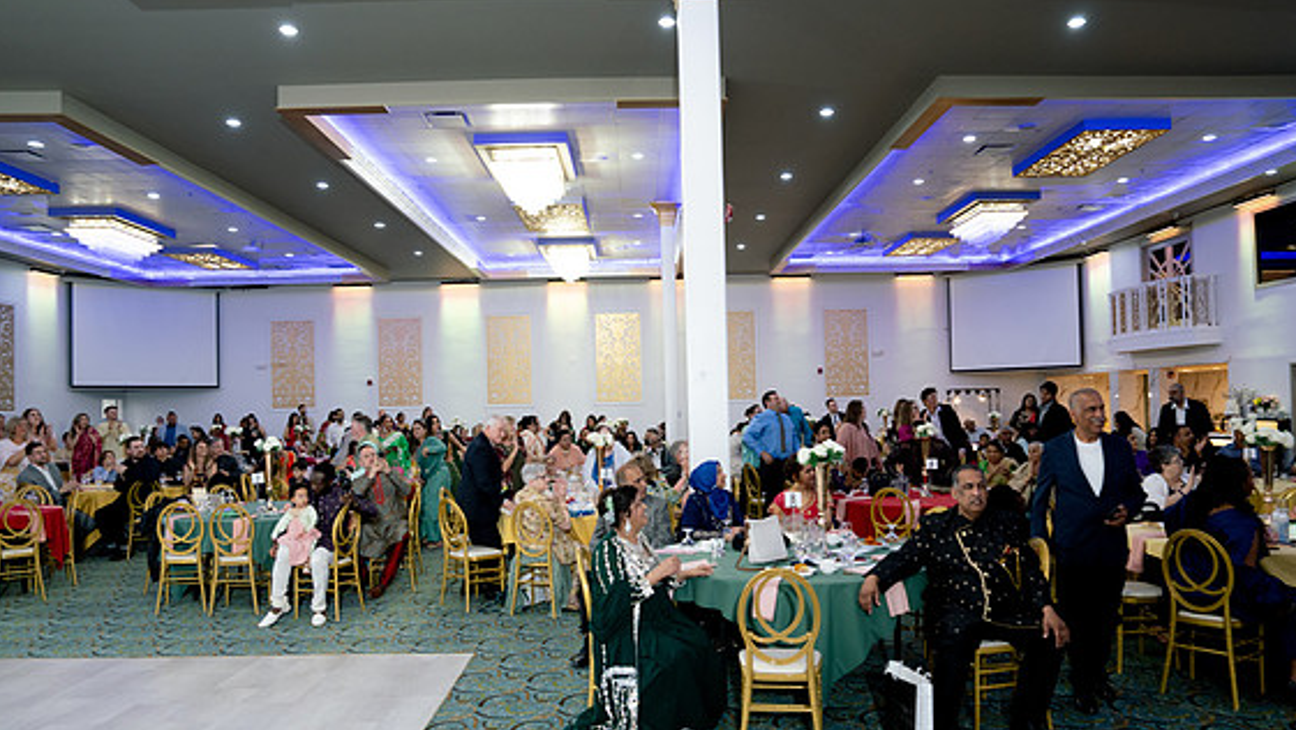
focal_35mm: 26
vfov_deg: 44.4
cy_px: 385
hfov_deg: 71.9
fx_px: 894
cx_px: 663
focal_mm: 24
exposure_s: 1/125
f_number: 3.2
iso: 1250
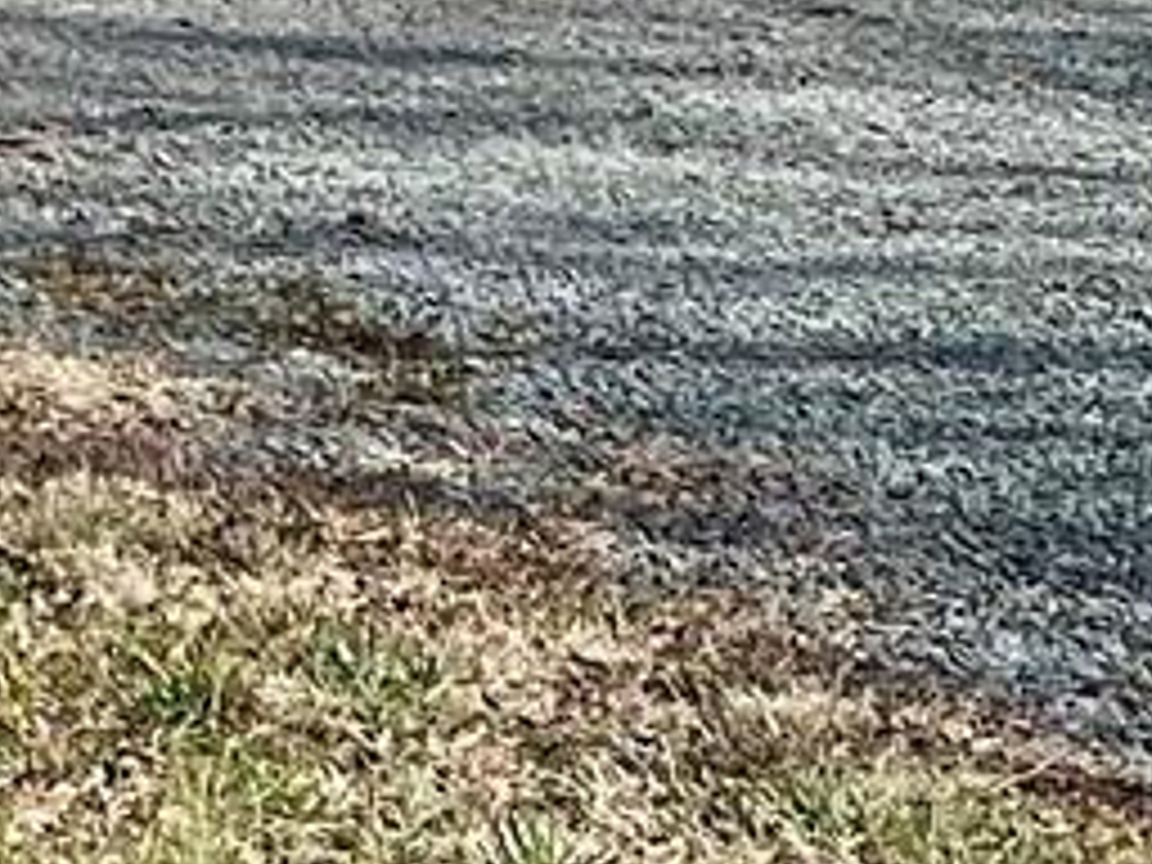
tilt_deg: +5.6
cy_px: -1642
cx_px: -2016
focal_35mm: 208
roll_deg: +0.1
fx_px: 6922
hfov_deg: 8.4
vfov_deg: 6.6
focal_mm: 5.7
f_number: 1.5
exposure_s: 1/4831
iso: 50
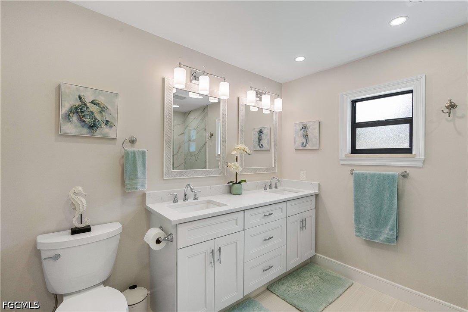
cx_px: 234
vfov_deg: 73.7
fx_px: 208
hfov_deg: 96.7
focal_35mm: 16
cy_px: 156
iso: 400
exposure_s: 1/80
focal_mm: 16
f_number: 8
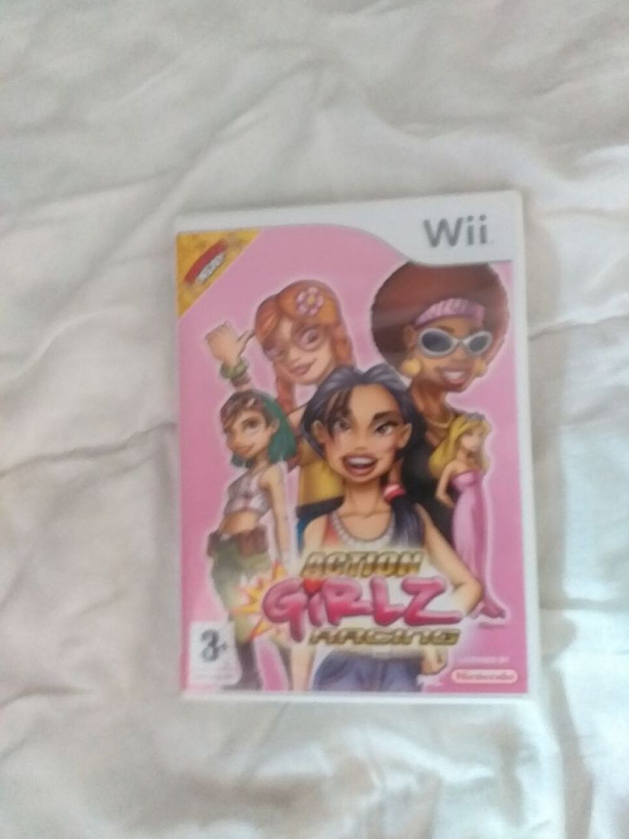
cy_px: 413
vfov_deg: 65.3
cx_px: 326
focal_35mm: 27
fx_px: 654
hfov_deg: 51.3
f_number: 1.9
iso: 640
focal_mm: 3.6
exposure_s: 1/17
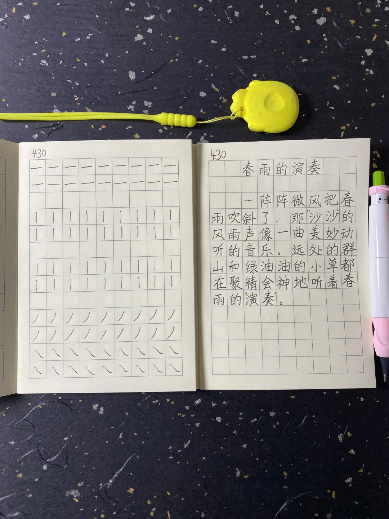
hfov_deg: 53.1
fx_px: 390
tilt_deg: -85.6
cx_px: 194
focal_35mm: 26
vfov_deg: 67.3
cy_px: 260
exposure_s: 1/100
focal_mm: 4.25
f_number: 1.8
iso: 100
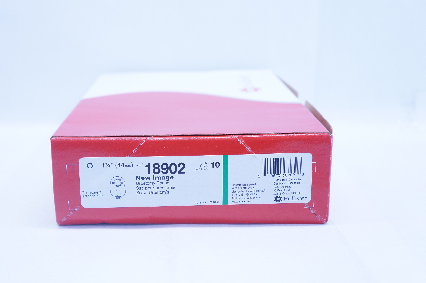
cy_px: 149
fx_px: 556
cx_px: 189
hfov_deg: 41.9
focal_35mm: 47
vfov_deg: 28.6
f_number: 4
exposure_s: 1/200
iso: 800
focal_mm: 28
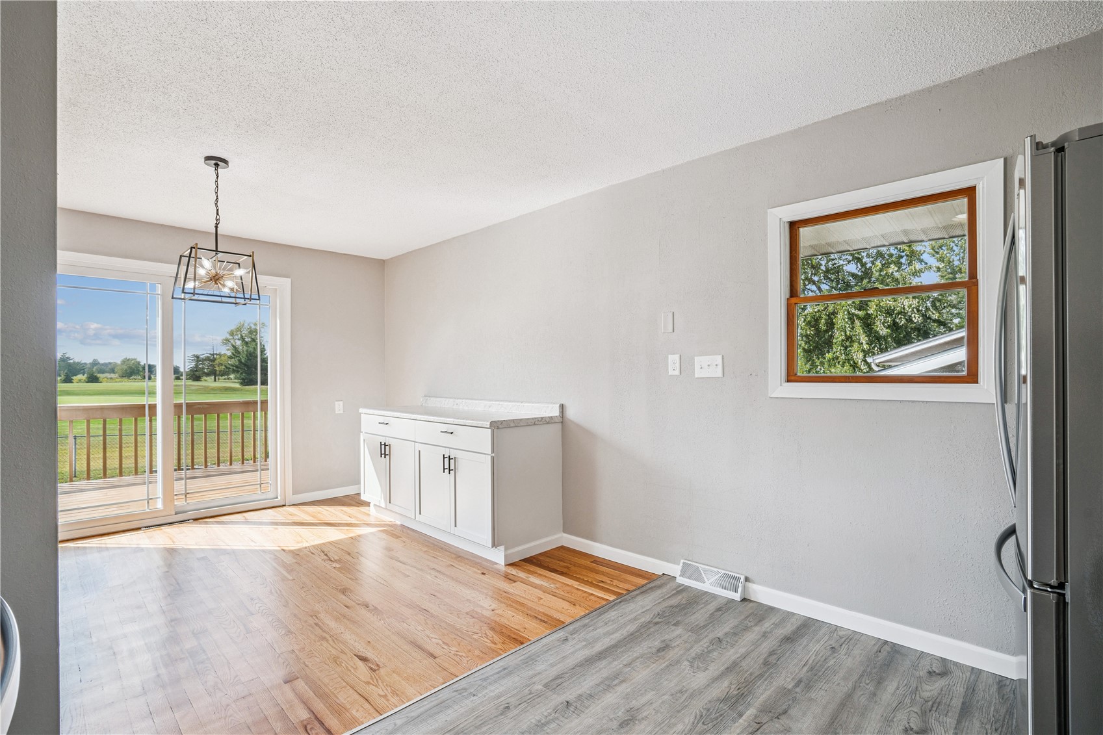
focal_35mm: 16
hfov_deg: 96.7
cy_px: 368
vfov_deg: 73.7
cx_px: 552
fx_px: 490
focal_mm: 16
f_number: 9
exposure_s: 1/125
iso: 400
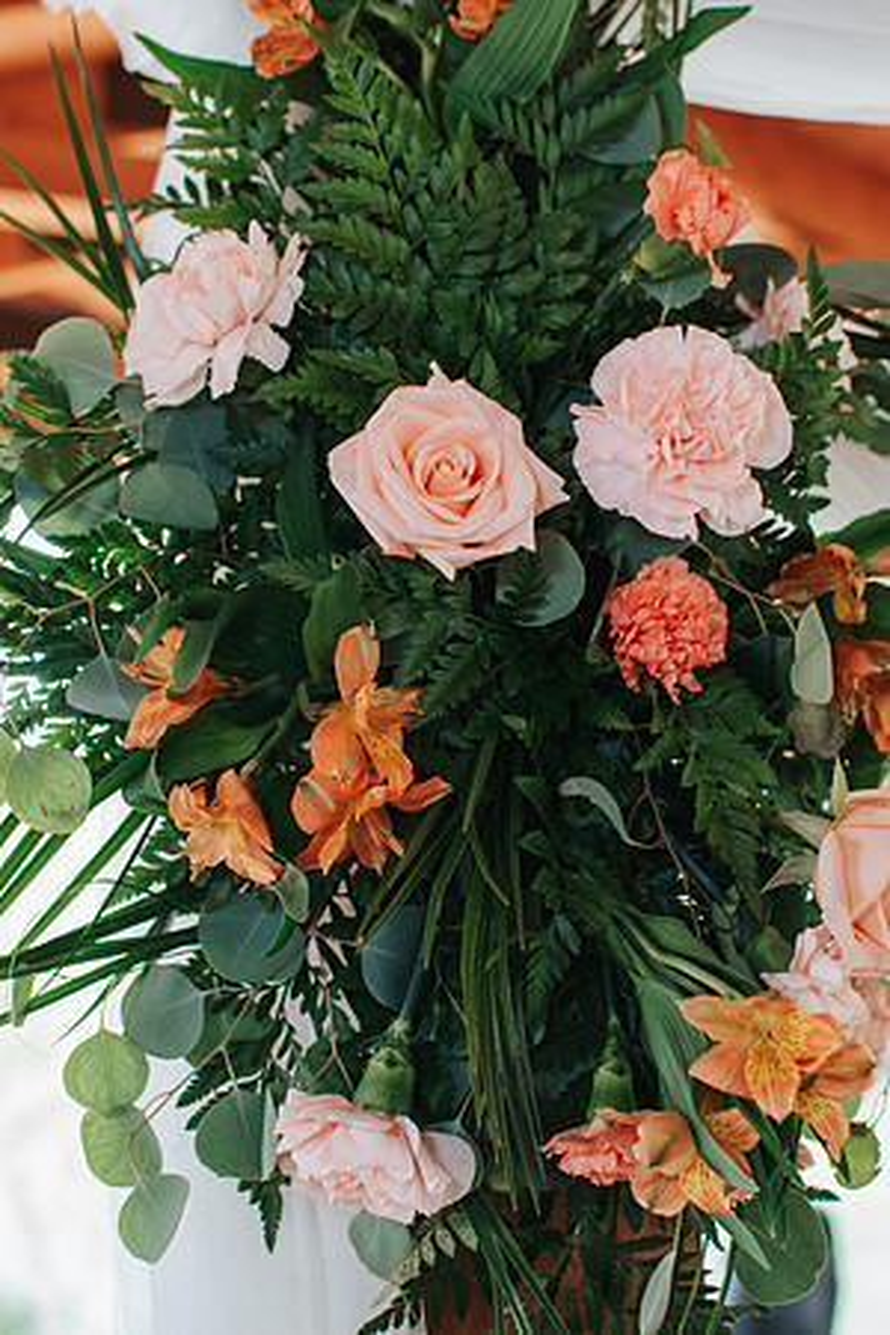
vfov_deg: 37.9
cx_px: 445
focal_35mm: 52
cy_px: 668
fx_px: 1947
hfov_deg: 25.8
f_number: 3.2
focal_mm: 35
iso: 800
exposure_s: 1/200
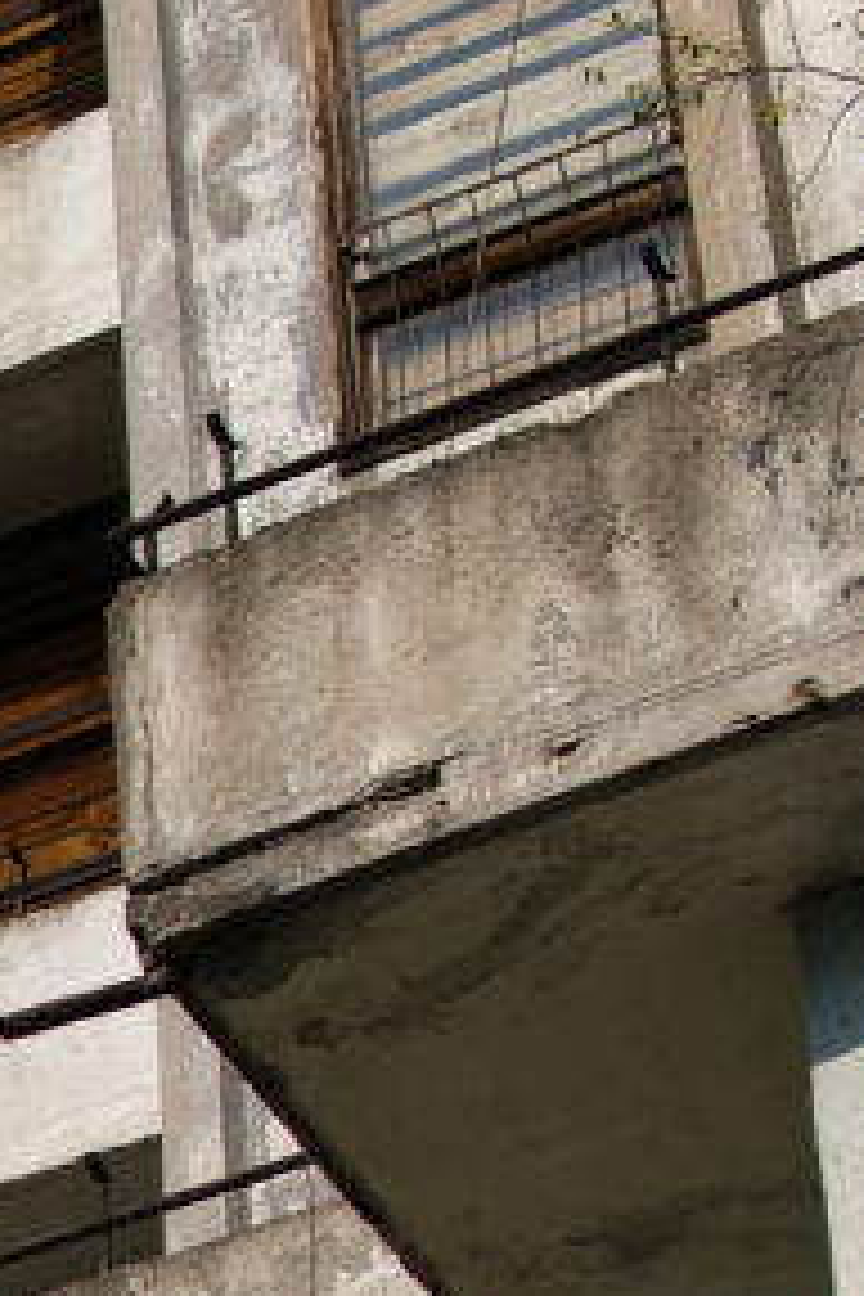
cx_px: -796
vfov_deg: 10.8
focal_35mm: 180
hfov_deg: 7.4
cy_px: 2151
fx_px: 6479
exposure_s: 1/4000
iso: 50
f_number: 2.5
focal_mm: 30
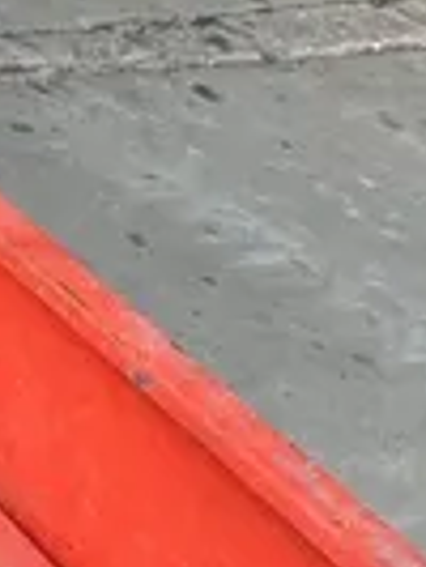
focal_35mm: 143
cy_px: -258
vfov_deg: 13.1
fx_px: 2343
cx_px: -703
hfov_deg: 9.0
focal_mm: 4.2
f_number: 1.6
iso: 40
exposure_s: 1/206
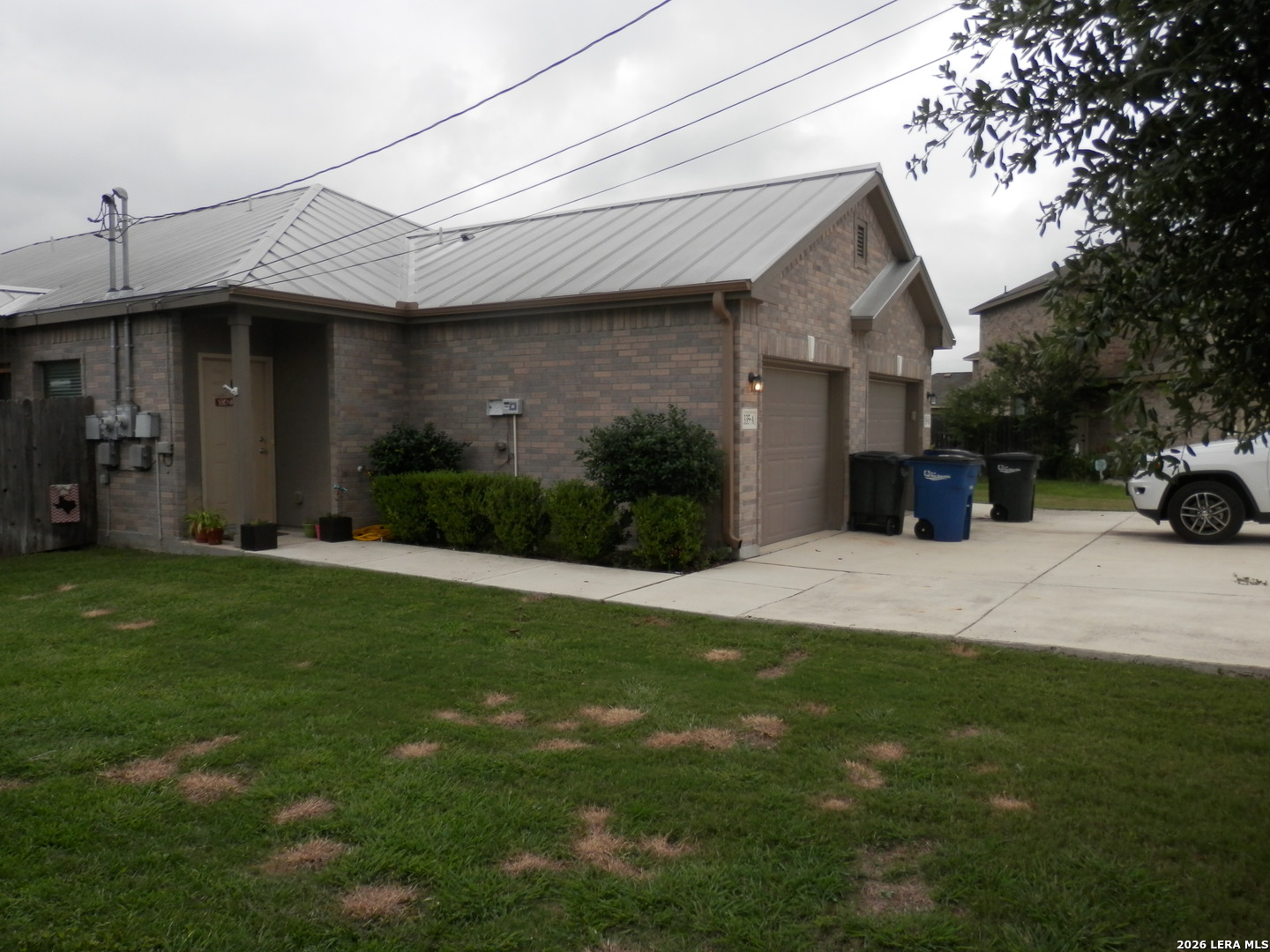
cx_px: 635
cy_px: 476
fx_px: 917
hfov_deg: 69.4
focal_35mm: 25
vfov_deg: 54.9
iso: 80
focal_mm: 4.5
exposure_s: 1/640
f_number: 3
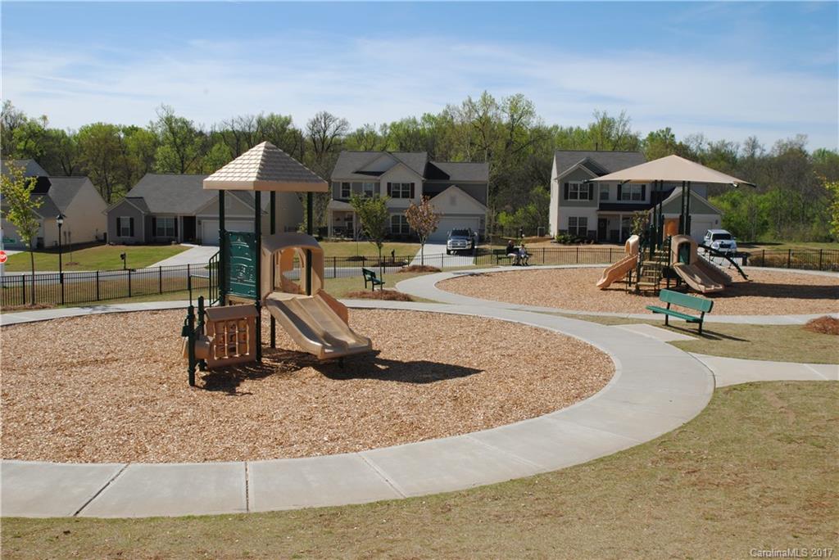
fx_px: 839
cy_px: 280
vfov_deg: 36.9
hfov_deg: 53.1
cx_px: 420
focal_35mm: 36
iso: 200
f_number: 16
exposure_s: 1/200
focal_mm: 24
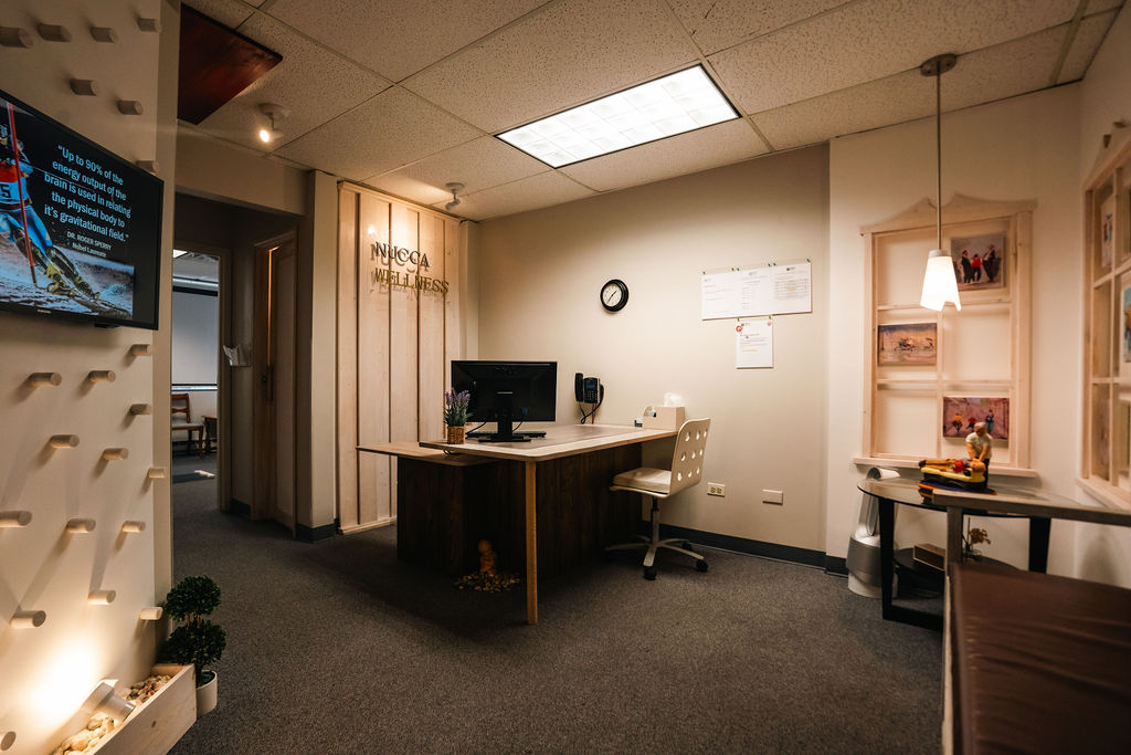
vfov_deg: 73.8
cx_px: 566
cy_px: 378
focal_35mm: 16
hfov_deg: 96.7
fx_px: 503
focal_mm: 16
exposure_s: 1/160
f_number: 5
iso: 1600
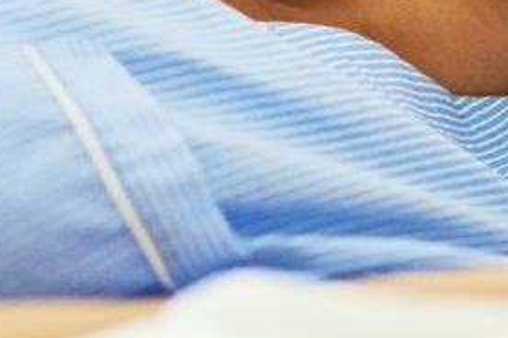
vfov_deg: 3.7
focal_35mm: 367
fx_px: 5176
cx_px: 177
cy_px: -287
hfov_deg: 5.6
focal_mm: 85
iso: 800
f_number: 2
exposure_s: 1/125
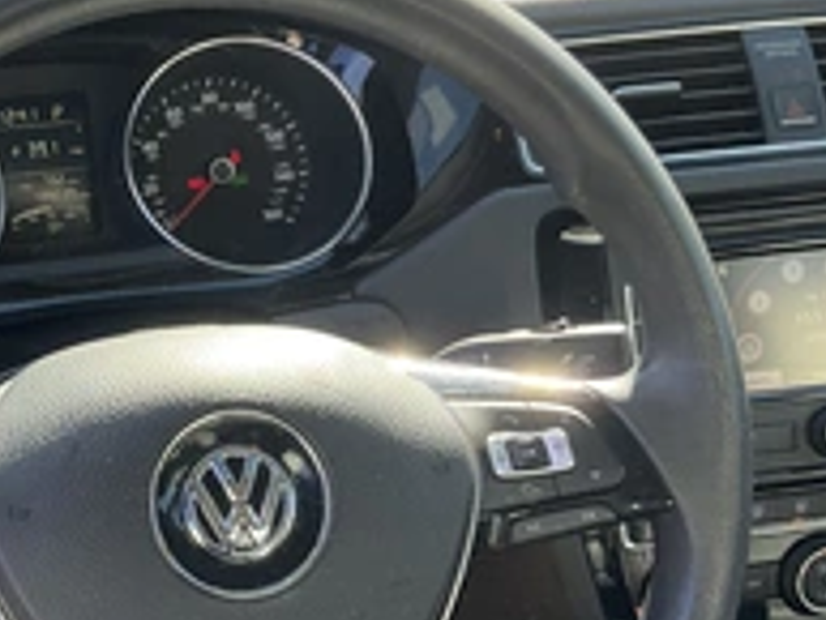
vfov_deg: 24.3
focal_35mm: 60
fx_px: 1433
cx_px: 94
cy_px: 419
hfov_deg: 30.8
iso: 32
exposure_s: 1/171
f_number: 1.8
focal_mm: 3
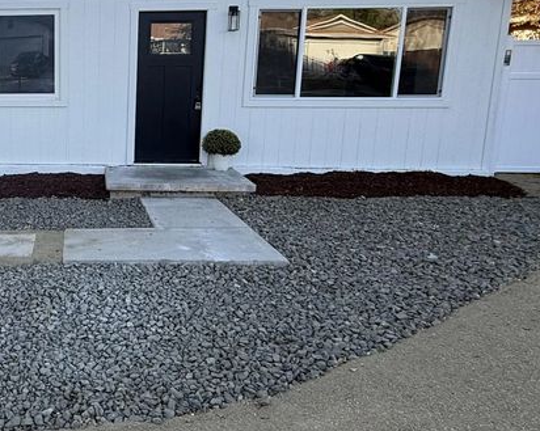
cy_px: 160
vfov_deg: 43.0
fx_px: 543
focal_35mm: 34
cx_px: 39
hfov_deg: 46.8
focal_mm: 2.22
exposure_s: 1/228
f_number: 2.2
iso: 50
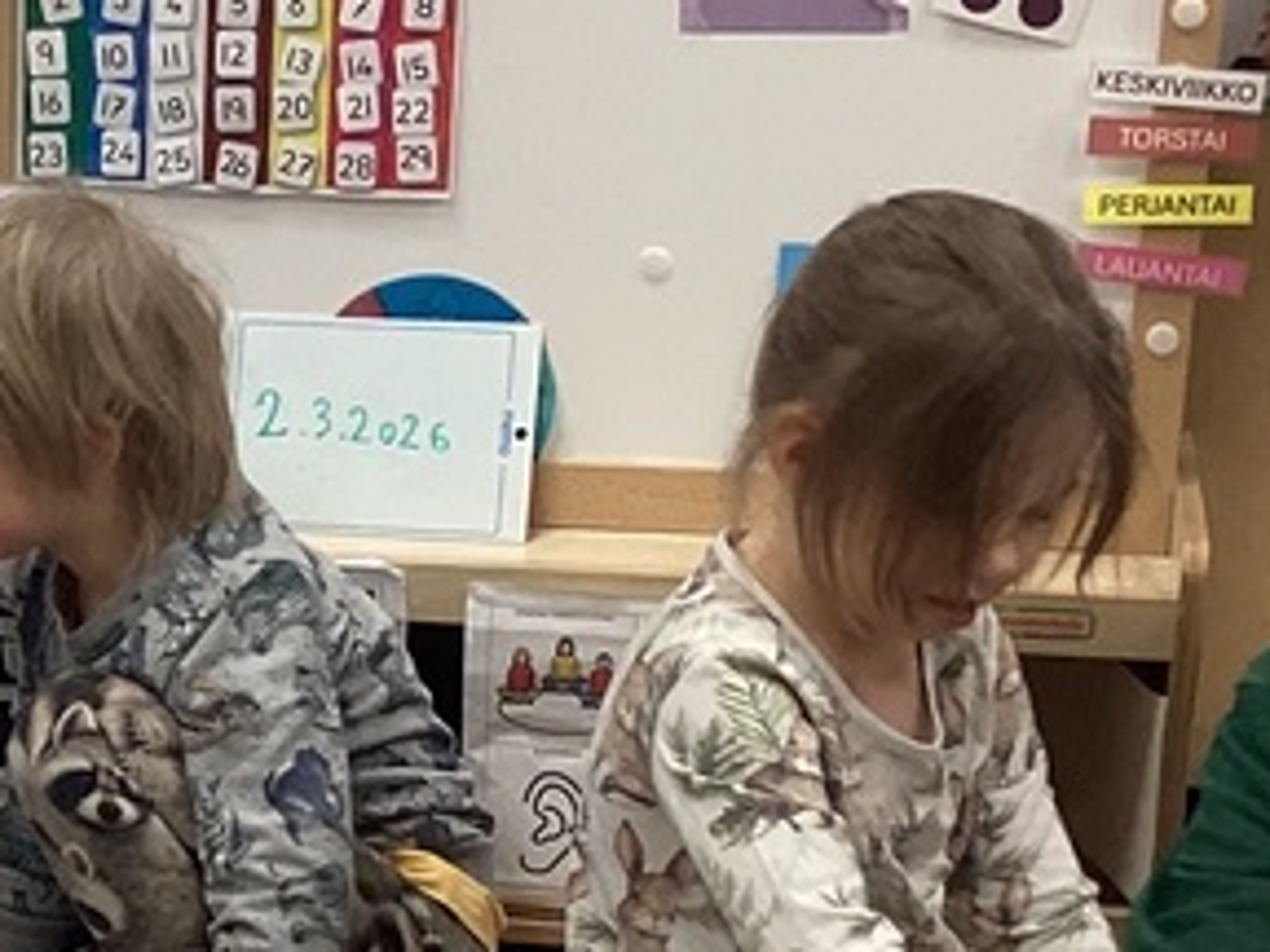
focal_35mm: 115
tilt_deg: -19.4
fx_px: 4219
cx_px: -196
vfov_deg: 12.7
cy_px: 908
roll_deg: +1.5
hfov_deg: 16.5
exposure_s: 1/50
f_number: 2.4
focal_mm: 3.3
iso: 100
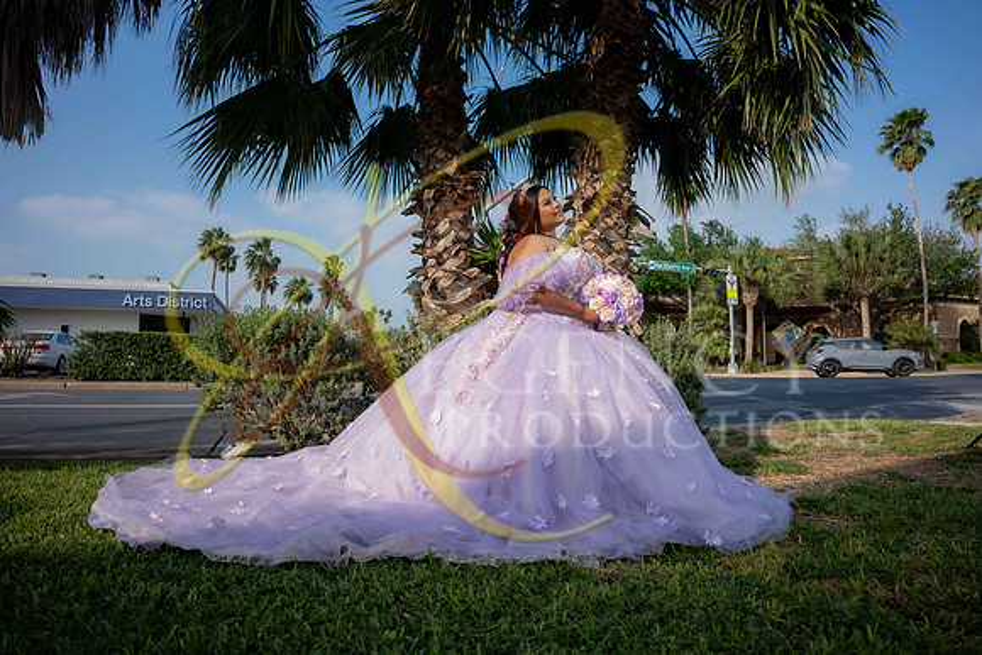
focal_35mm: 20
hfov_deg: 84.0
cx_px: 491
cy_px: 328
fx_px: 546
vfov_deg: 62.0
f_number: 2.8
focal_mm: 20
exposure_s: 1/1600
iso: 125
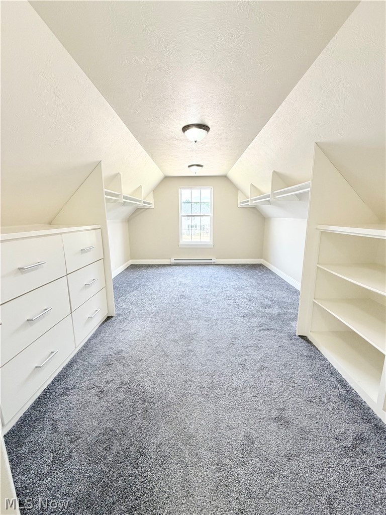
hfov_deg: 85.7
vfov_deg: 102.1
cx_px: 193
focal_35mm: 14
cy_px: 258
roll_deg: +0.0
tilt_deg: -11.0
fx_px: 208
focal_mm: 2.22
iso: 200
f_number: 2.2
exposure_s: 1/120
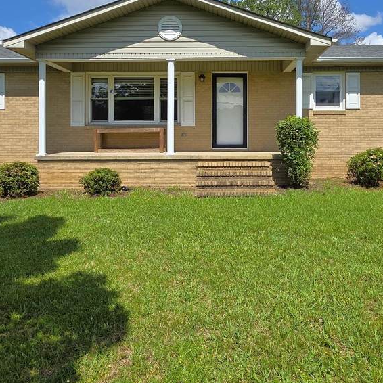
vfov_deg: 60.0
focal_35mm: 26
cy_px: 140
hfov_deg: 60.8
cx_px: 215
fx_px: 325
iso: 40
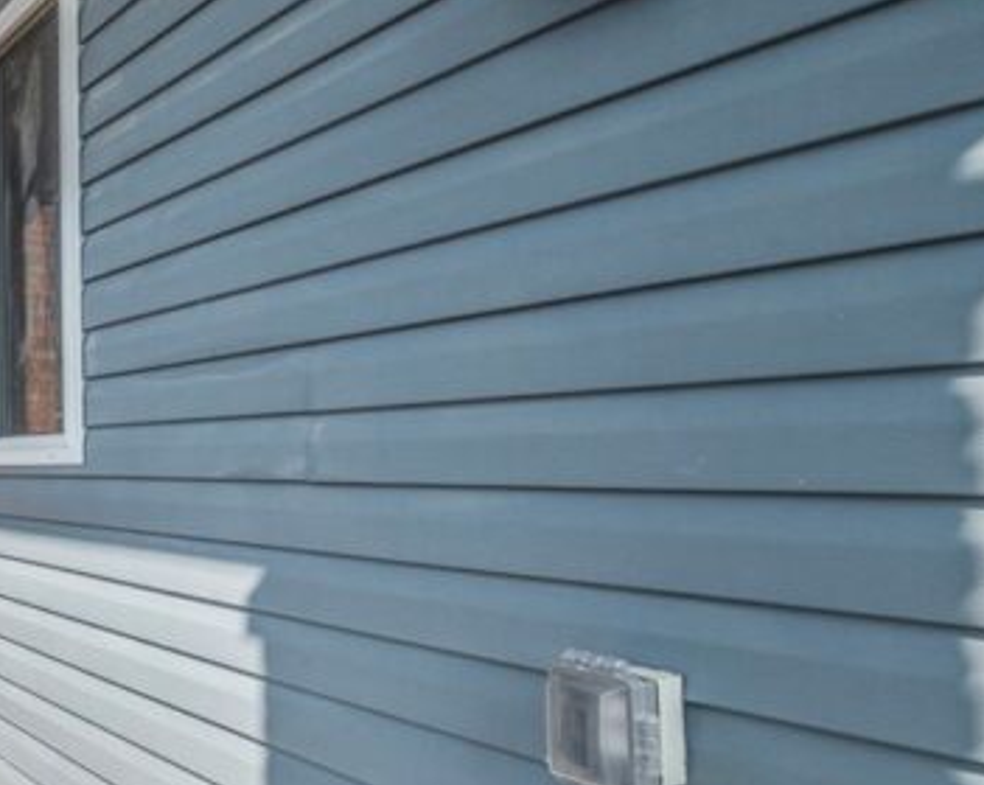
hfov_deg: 45.6
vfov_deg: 48.2
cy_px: 457
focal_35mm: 30
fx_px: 873
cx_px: -76
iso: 400
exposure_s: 1/400
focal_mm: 14
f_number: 8
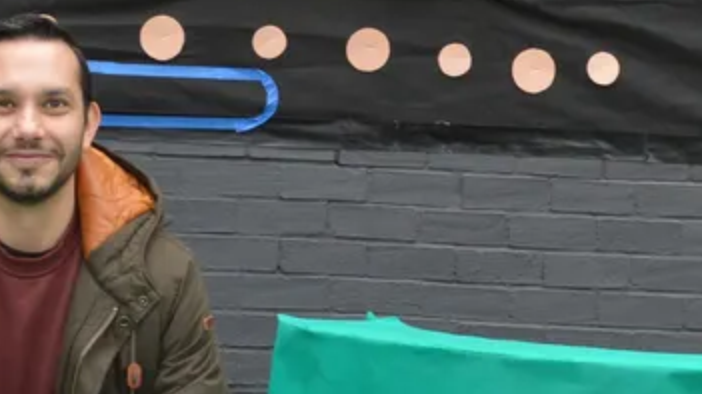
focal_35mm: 127
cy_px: 90
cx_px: 246
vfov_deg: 9.5
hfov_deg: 16.9
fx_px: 2363
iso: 400
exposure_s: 1/100
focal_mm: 20
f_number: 5
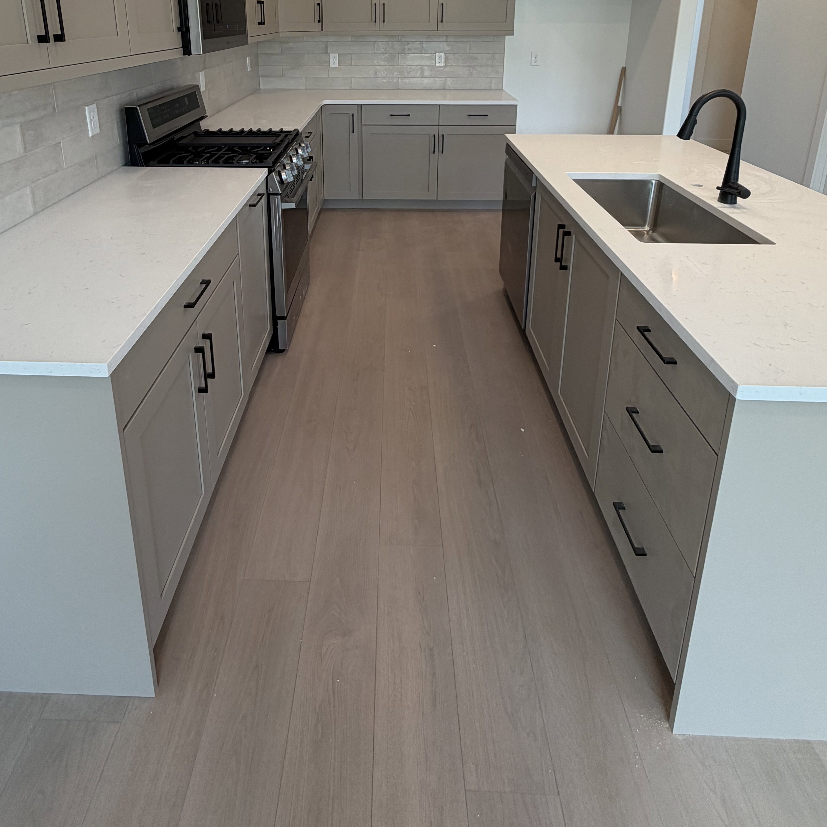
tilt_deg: -15.2
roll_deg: +0.1
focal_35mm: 21
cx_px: 373
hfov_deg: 72.0
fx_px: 568
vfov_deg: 65.7
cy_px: 168
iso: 100
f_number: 2.2
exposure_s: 1/120
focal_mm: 2.22
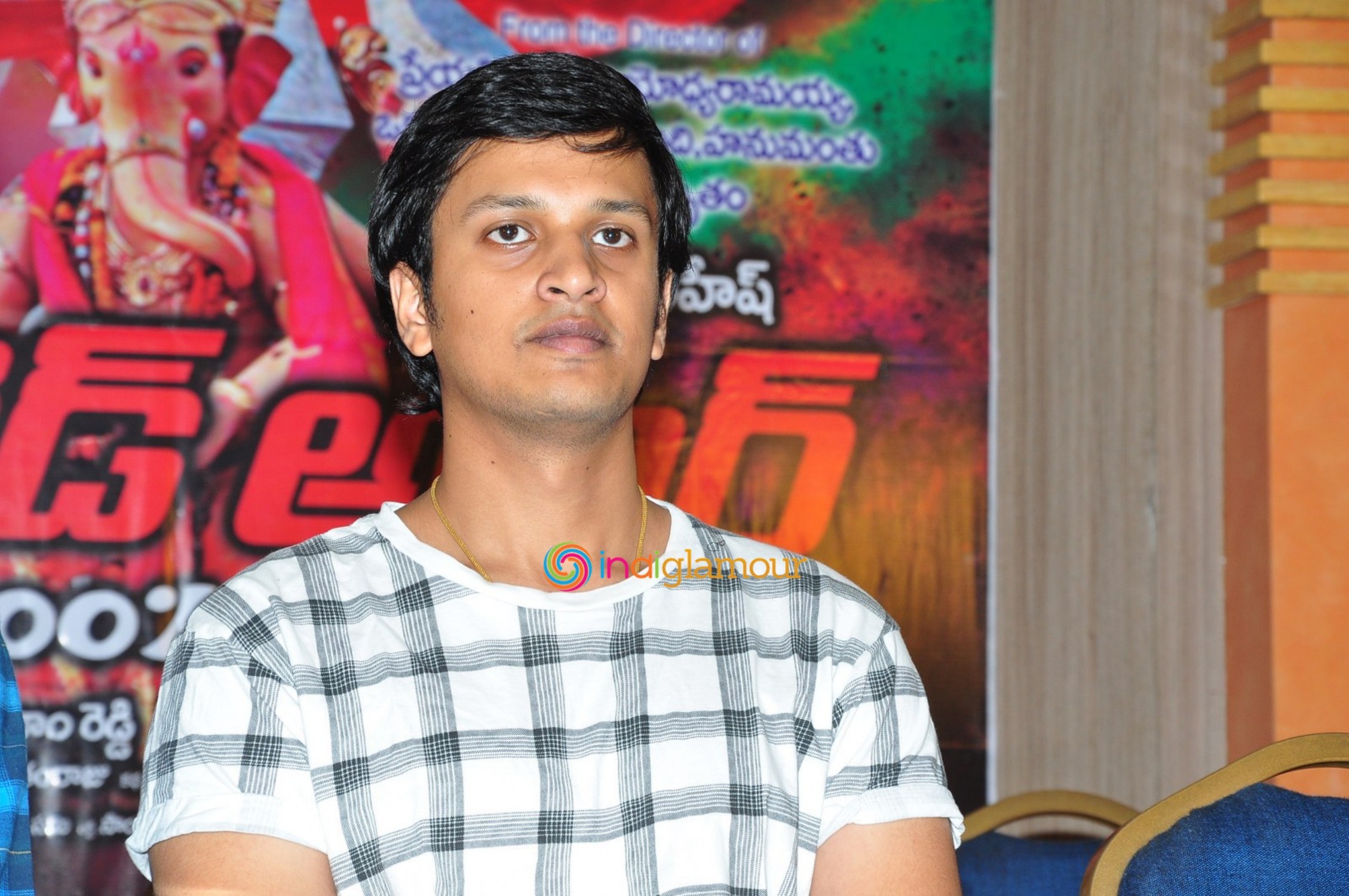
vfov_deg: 8.7
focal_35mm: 158
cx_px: 674
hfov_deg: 13.1
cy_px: 448
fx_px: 5895
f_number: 9
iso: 500
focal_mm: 105
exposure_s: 1/125
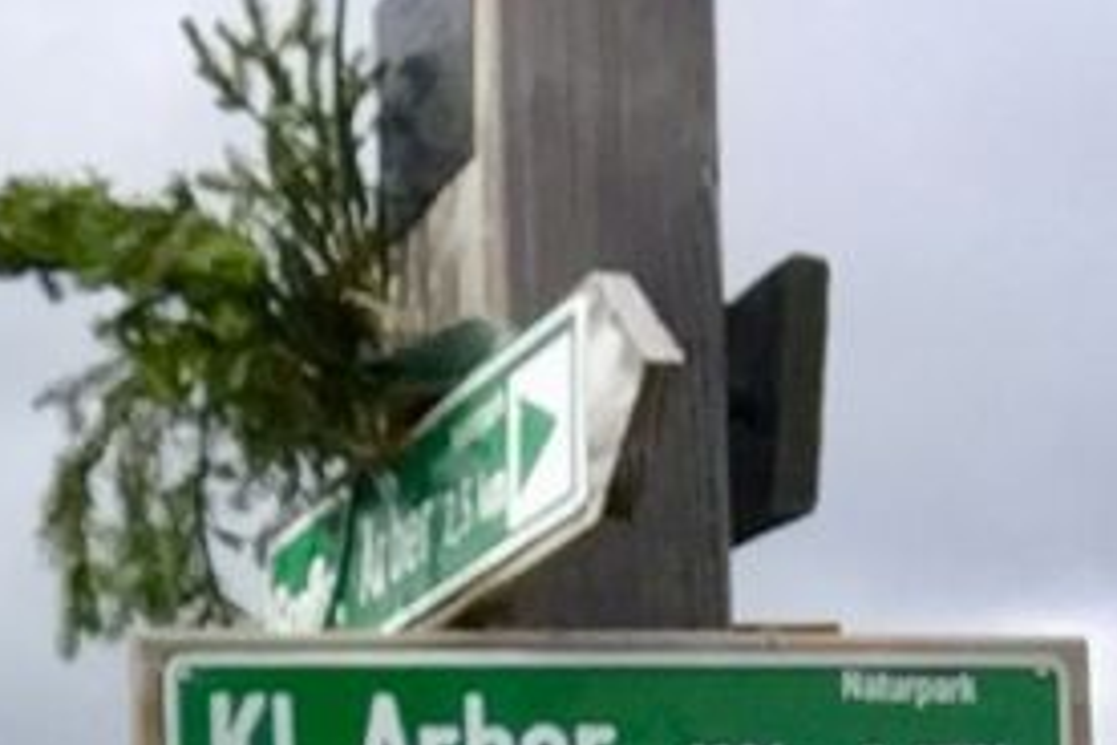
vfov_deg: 11.2
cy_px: 1186
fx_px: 3630
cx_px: -356
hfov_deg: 16.5
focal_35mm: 117
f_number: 2.2
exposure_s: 1/902
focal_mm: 2.65
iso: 32
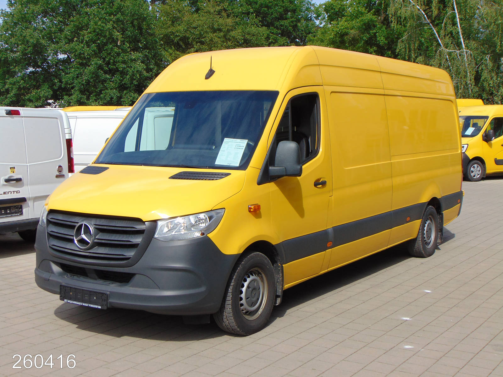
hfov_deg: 38.2
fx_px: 727
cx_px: 252
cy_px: 188
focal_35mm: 50
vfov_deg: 29.1
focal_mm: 9
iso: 80
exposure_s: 1/250
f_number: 9
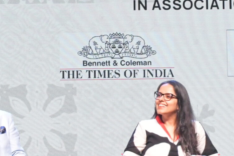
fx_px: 1469
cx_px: 234
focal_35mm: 226
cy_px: 33
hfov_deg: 9.0
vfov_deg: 6.1
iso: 6400
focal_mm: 44
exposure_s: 1/180
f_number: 9.5
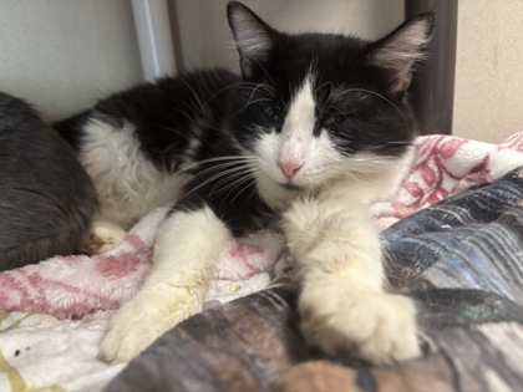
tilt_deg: -16.1
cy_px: 196
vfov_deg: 53.1
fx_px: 393
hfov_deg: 67.3
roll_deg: +3.8
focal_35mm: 26
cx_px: 262
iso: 500
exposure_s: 1/60
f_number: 1.6
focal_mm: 5.96
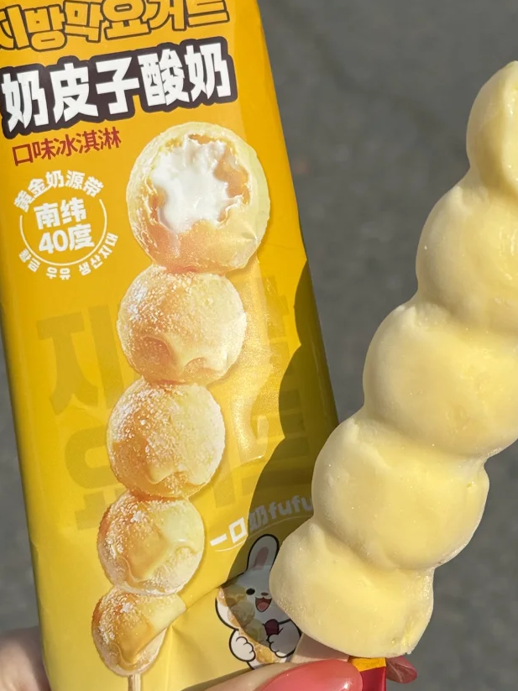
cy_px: 317
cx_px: 287
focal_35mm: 84
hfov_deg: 17.6
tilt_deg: -35.7
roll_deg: +1.1
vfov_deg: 23.3
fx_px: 1676
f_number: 1.78
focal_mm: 6.76
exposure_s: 1/7143
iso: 64
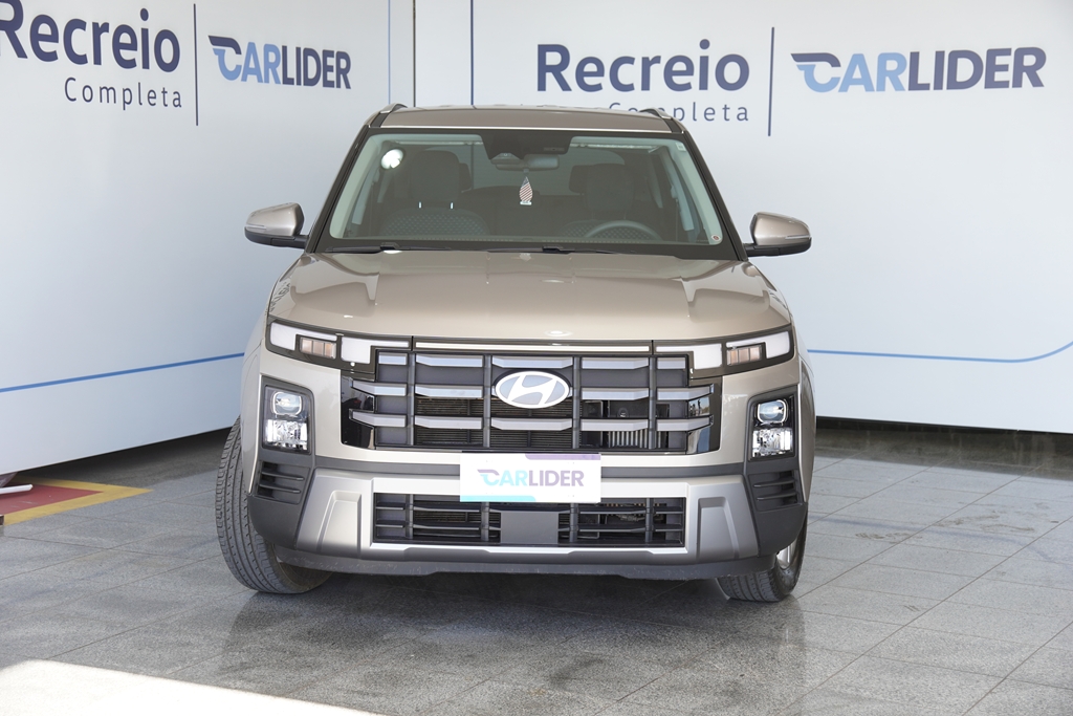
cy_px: 358
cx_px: 536
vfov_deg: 20.6
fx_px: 1967
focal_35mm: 66
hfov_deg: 30.5
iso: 125
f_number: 3.5
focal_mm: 44
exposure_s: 1/125
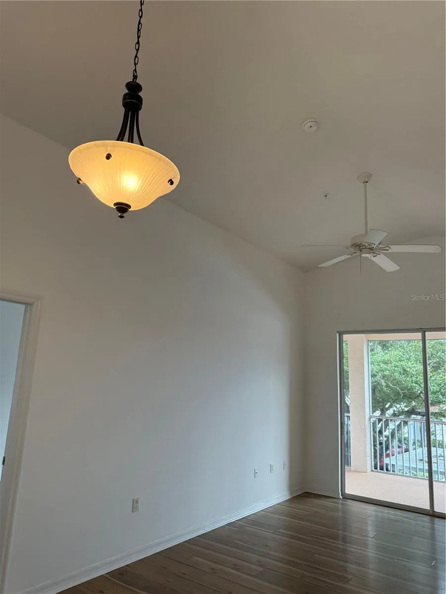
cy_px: 297
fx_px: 412
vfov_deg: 71.6
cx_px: 223
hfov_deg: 56.8
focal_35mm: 24
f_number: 1.78
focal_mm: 6.76
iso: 200
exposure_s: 1/194
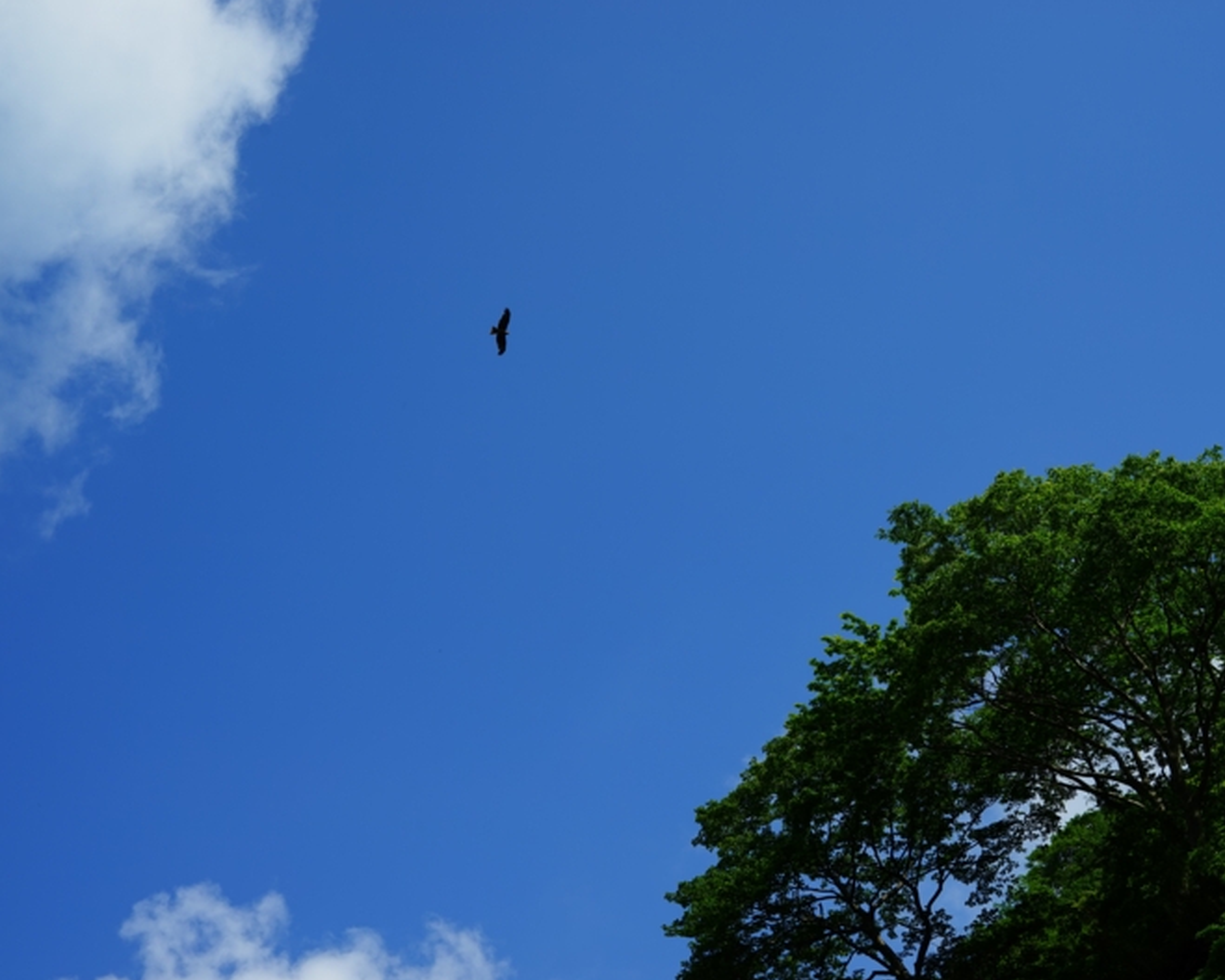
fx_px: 2066
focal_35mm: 57
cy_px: 493
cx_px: 684
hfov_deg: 33.0
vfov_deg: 26.7
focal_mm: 50
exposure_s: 1/200
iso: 100
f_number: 11
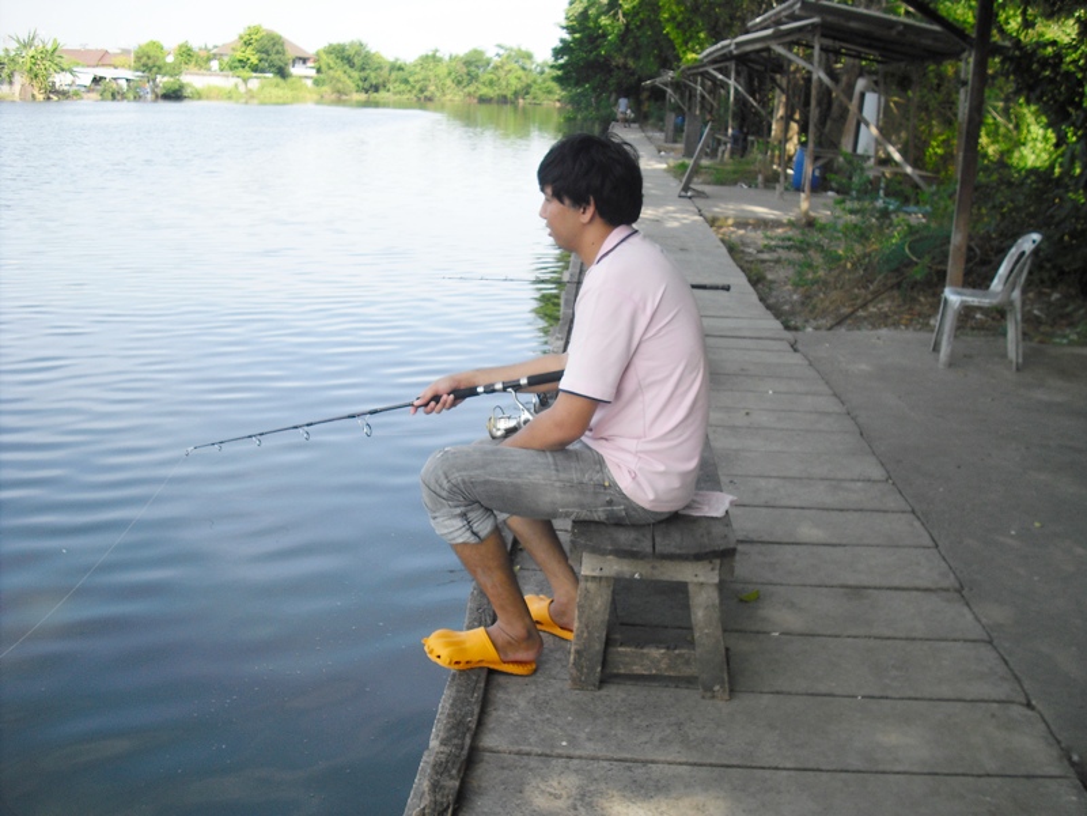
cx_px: 544
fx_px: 1193
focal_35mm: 38
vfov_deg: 37.7
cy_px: 408
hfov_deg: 49.0
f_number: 5.6
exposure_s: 1/100
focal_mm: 6.2
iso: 64
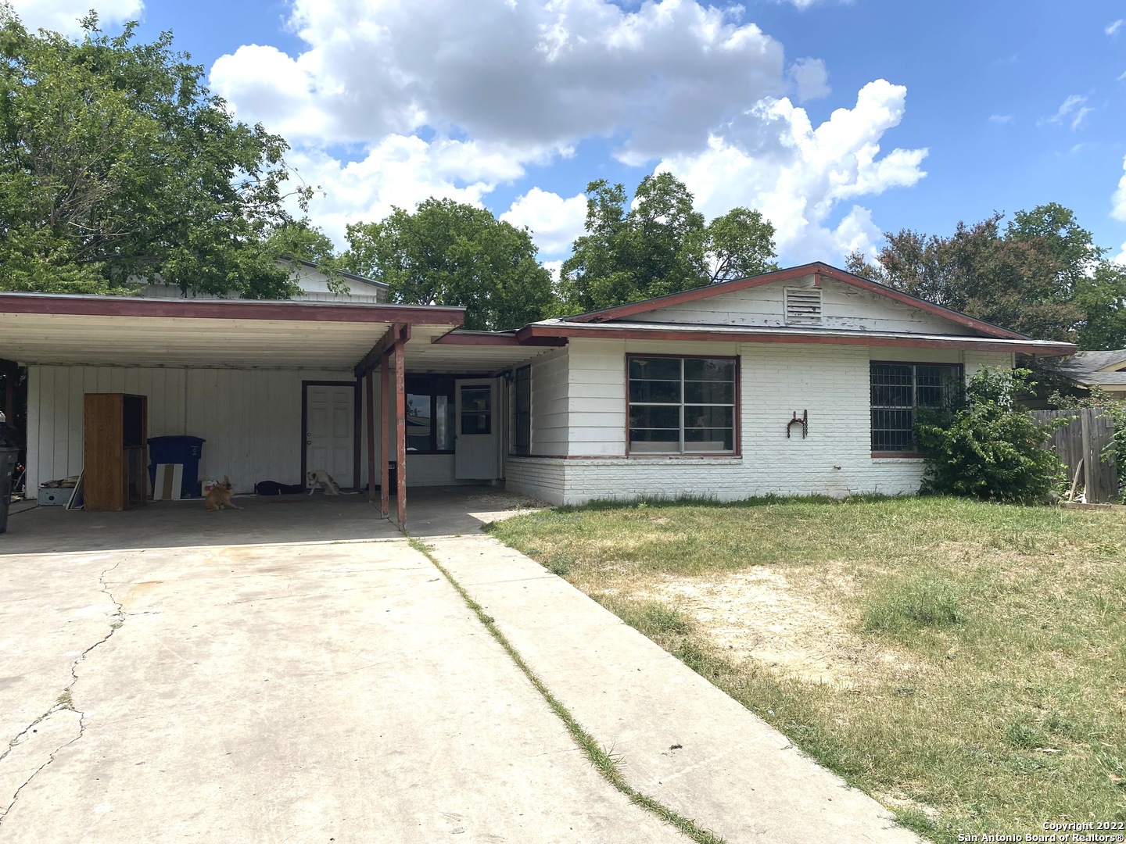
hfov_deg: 67.3
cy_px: 422
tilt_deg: +1.8
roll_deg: +0.2
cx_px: 563
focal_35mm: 26
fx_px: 846
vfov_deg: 53.1
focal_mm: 4.25
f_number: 1.8
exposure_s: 1/3984
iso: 32
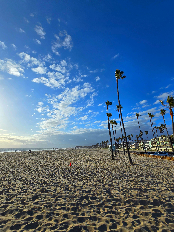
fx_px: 94
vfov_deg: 102.0
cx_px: 90
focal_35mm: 14
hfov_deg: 85.6
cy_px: 113
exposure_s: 1/3809
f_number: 2.2
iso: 50
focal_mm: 2.2
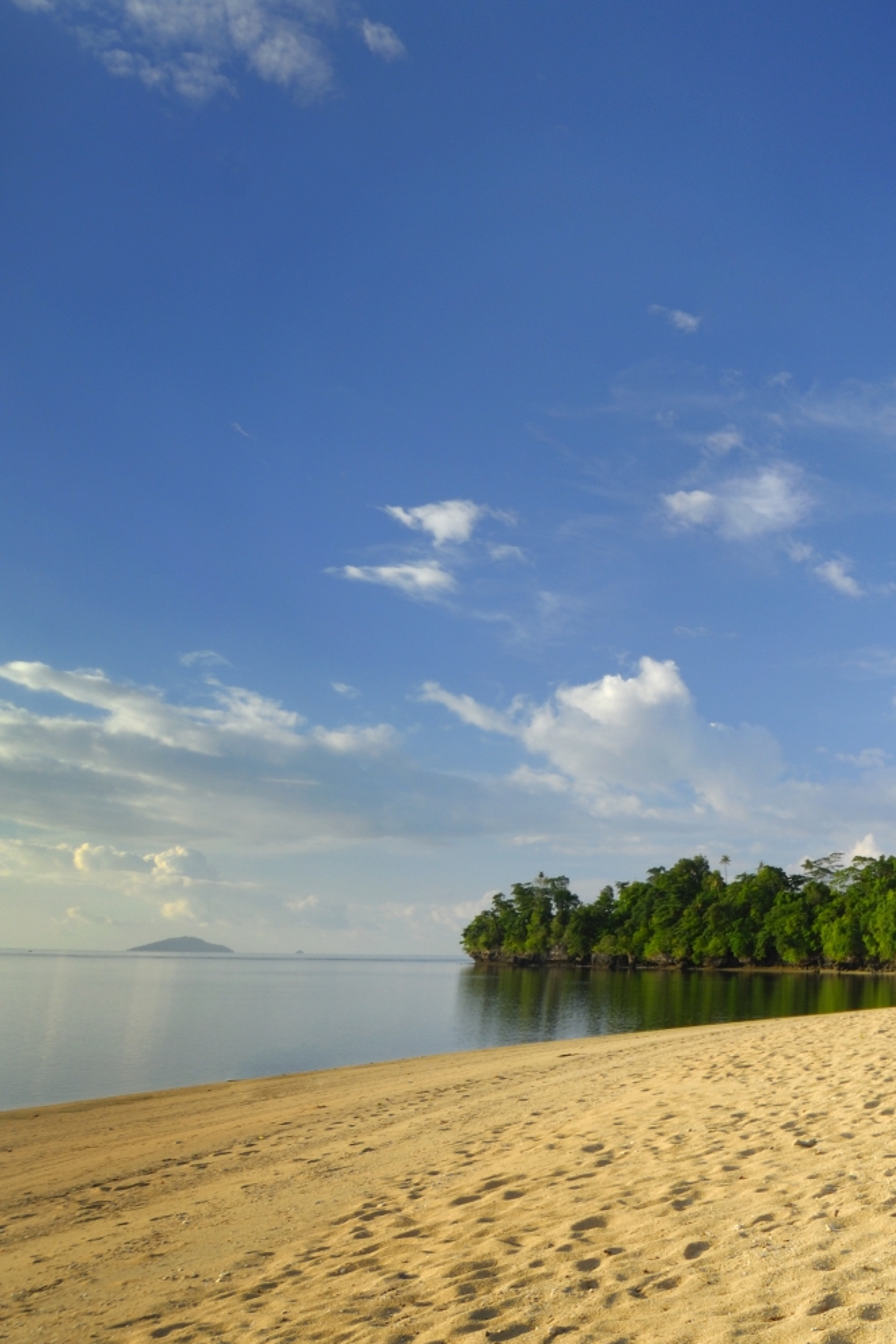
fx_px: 1082
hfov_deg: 39.1
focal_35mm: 29
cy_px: 697
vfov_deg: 63.6
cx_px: 922
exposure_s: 1/50
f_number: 8
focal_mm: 12
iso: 100
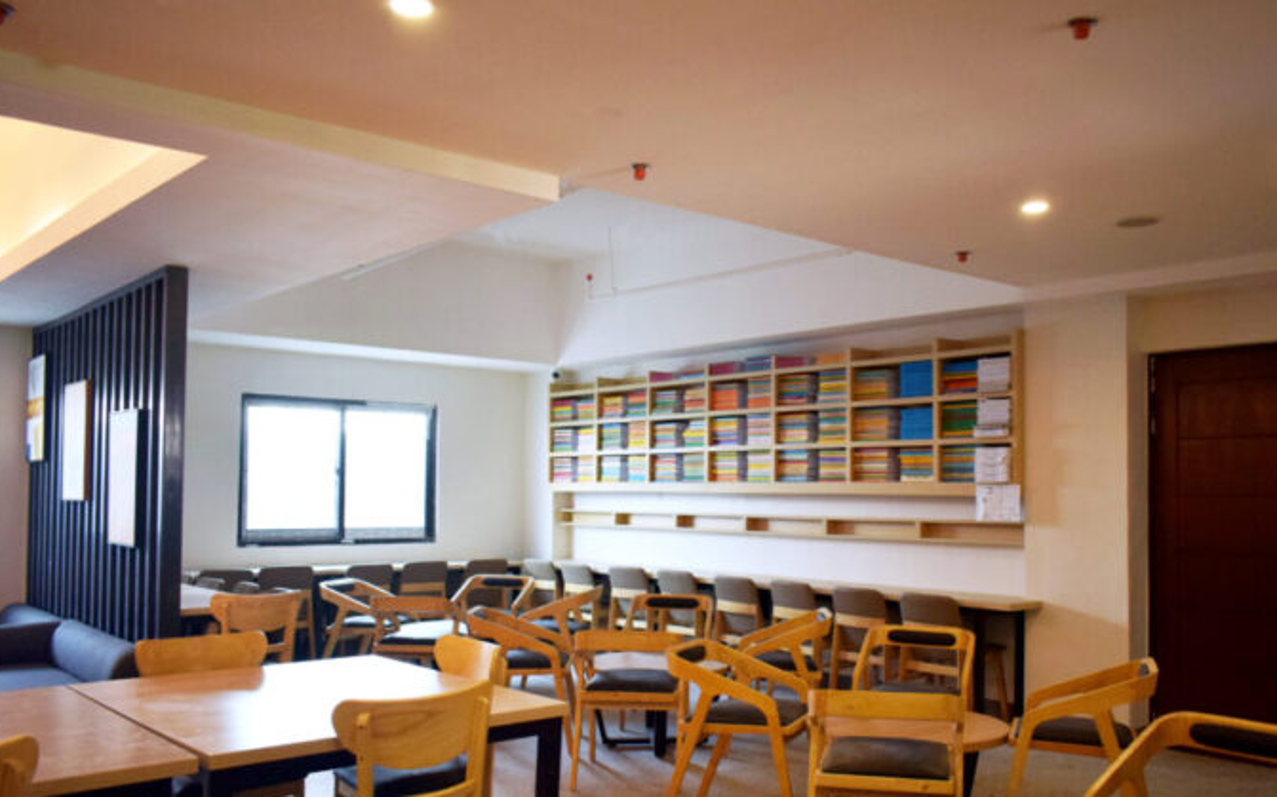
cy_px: 455
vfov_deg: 30.5
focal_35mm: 42
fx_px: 1461
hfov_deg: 47.1
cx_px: 717
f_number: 4
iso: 500
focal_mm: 24
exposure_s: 1/500
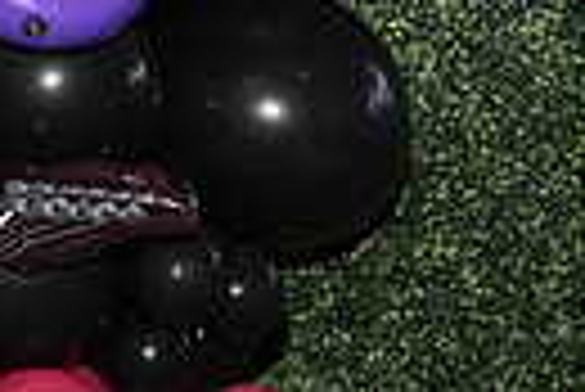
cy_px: 583
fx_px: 2245
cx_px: 1080
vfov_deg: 9.7
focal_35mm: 138
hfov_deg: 13.3
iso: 500
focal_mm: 31
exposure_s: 1/60
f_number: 6.3
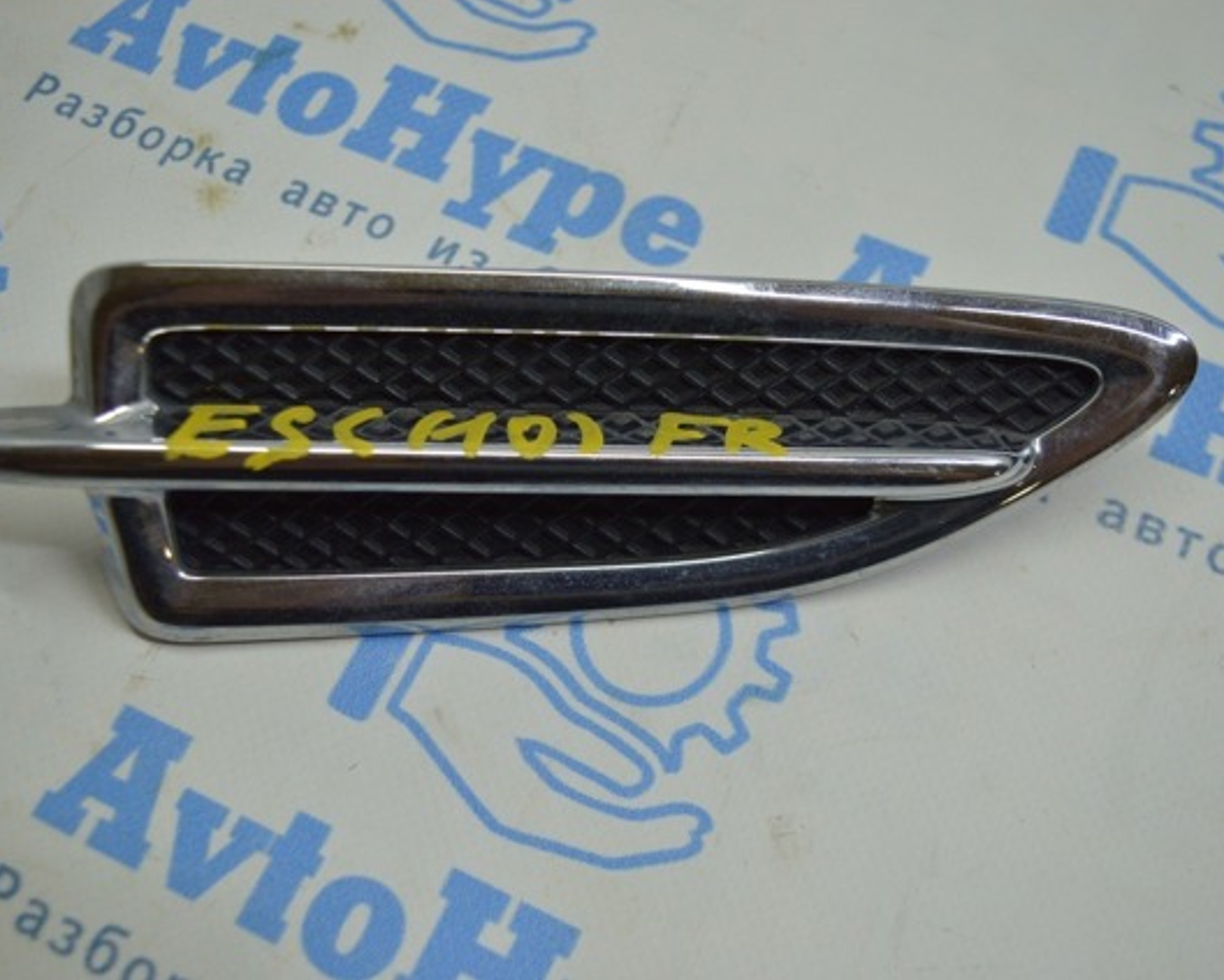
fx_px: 1543
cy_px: 490
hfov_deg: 43.2
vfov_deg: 35.3
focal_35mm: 43
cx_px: 568
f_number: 4
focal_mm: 25
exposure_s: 1/100
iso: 400
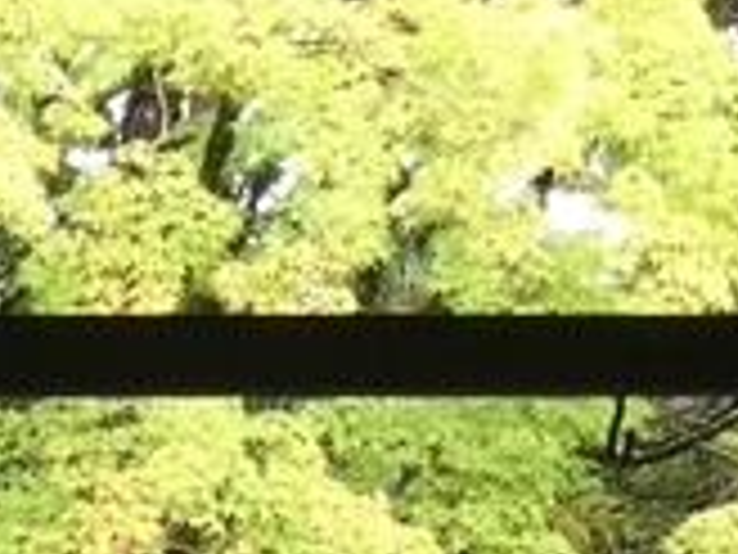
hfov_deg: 8.1
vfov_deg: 6.4
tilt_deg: -10.4
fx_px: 4520
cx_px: -1431
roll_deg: +0.1
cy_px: 1680
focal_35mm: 212
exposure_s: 1/60
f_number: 2.2
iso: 25
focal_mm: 4.15
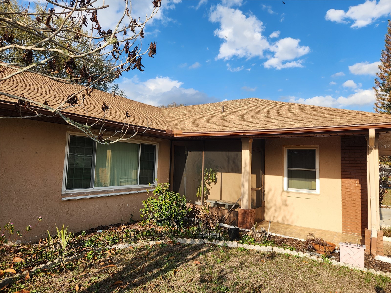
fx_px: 260
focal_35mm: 23
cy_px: 146
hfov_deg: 73.9
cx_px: 196
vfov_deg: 58.9
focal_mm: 5.4
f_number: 1.8
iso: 20
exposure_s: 1/1170
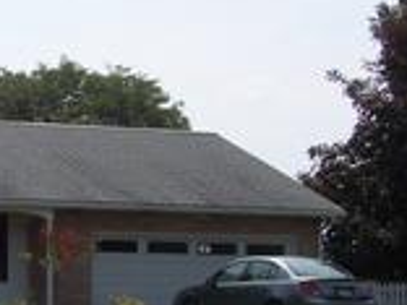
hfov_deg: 15.5
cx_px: -128
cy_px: 253
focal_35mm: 121
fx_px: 1423
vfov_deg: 12.2
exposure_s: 1/750
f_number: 5.6
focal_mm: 7
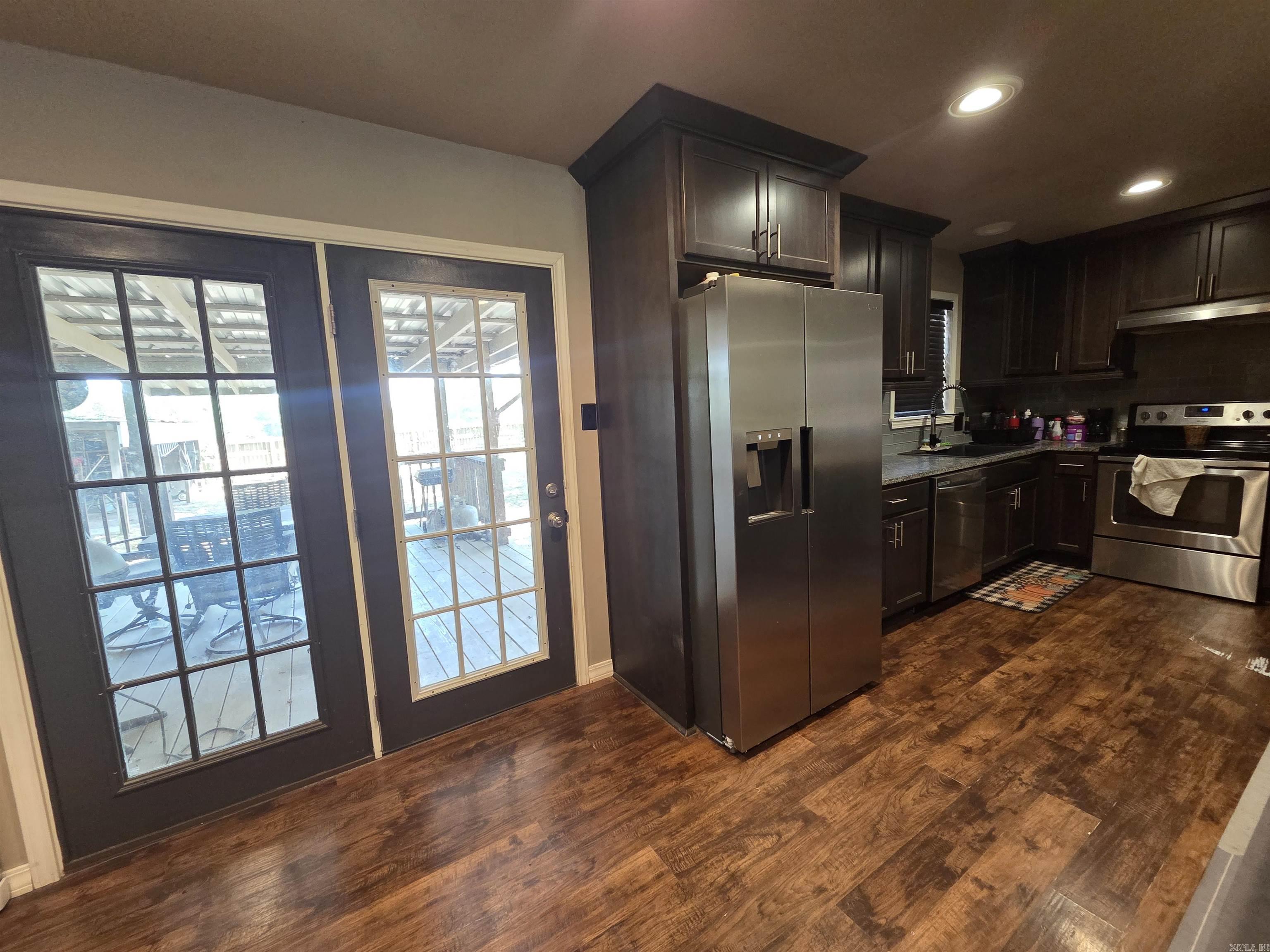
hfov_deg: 106.2
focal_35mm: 13
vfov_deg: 89.9
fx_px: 477
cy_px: 476
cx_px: 635
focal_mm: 2.2
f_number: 2.2
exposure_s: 1/60
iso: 500
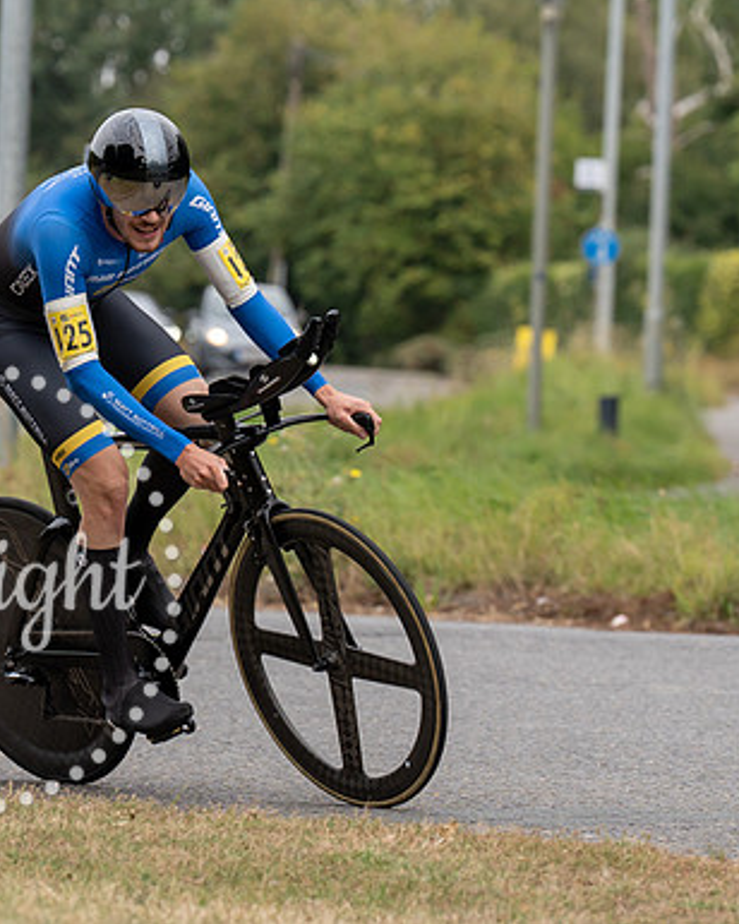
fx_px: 8120
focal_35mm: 297
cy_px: 319
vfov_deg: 6.5
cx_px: 88
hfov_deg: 5.2
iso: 320
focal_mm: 133
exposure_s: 1/1000
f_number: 4
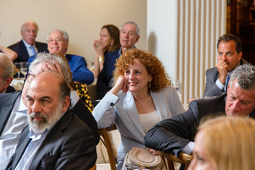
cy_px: 85
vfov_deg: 11.4
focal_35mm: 120
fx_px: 850
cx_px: 128
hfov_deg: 17.1
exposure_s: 1/50
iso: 800
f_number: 5
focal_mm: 120
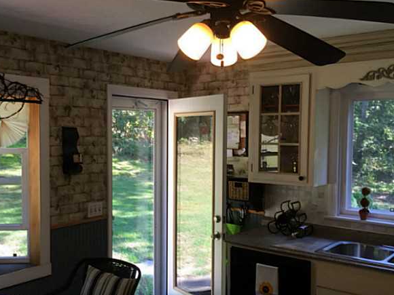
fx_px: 455
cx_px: 145
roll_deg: -1.4
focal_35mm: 40
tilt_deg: -4.4
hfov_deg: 46.3
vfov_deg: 35.9
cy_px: 167
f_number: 2.2
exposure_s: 1/60
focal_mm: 4.15
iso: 40
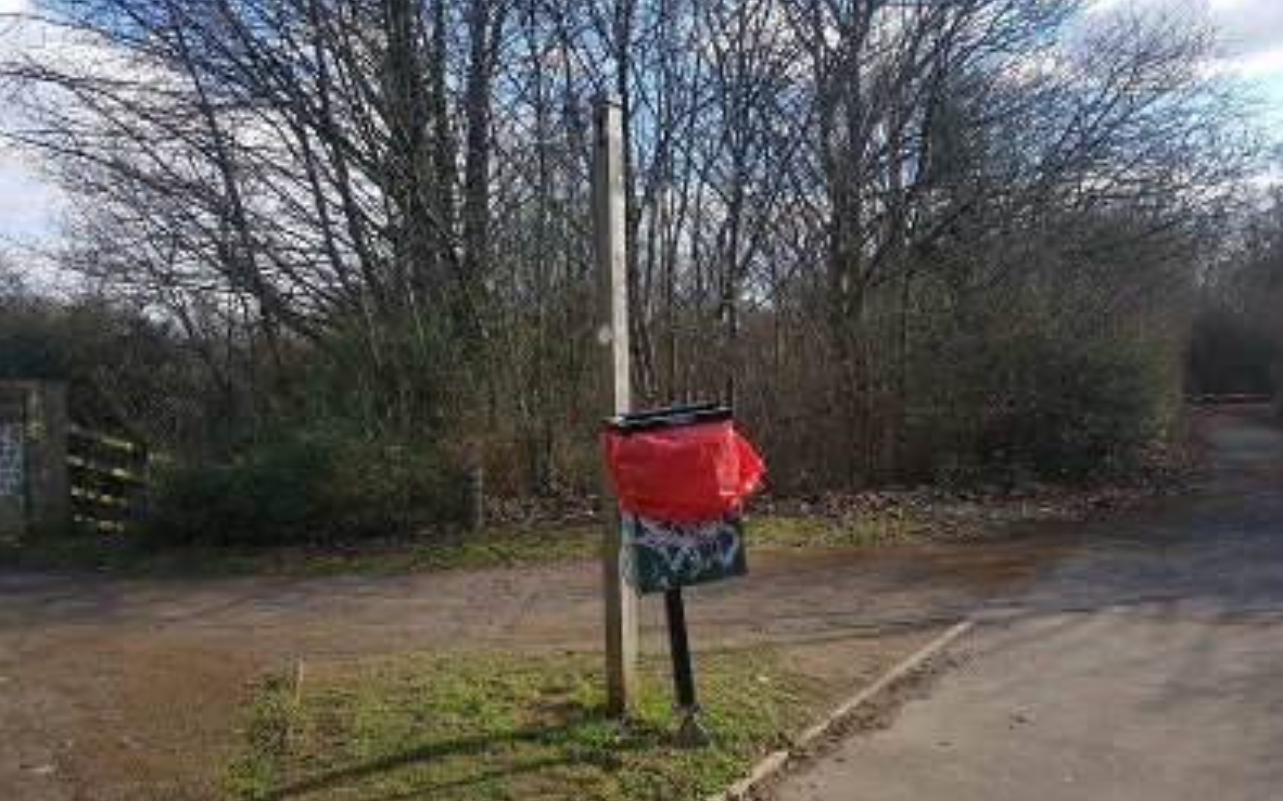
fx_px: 979
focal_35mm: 28
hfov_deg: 66.5
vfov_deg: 44.4
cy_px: 358
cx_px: 645
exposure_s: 1/1232
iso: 50
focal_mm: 4.2
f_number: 1.7
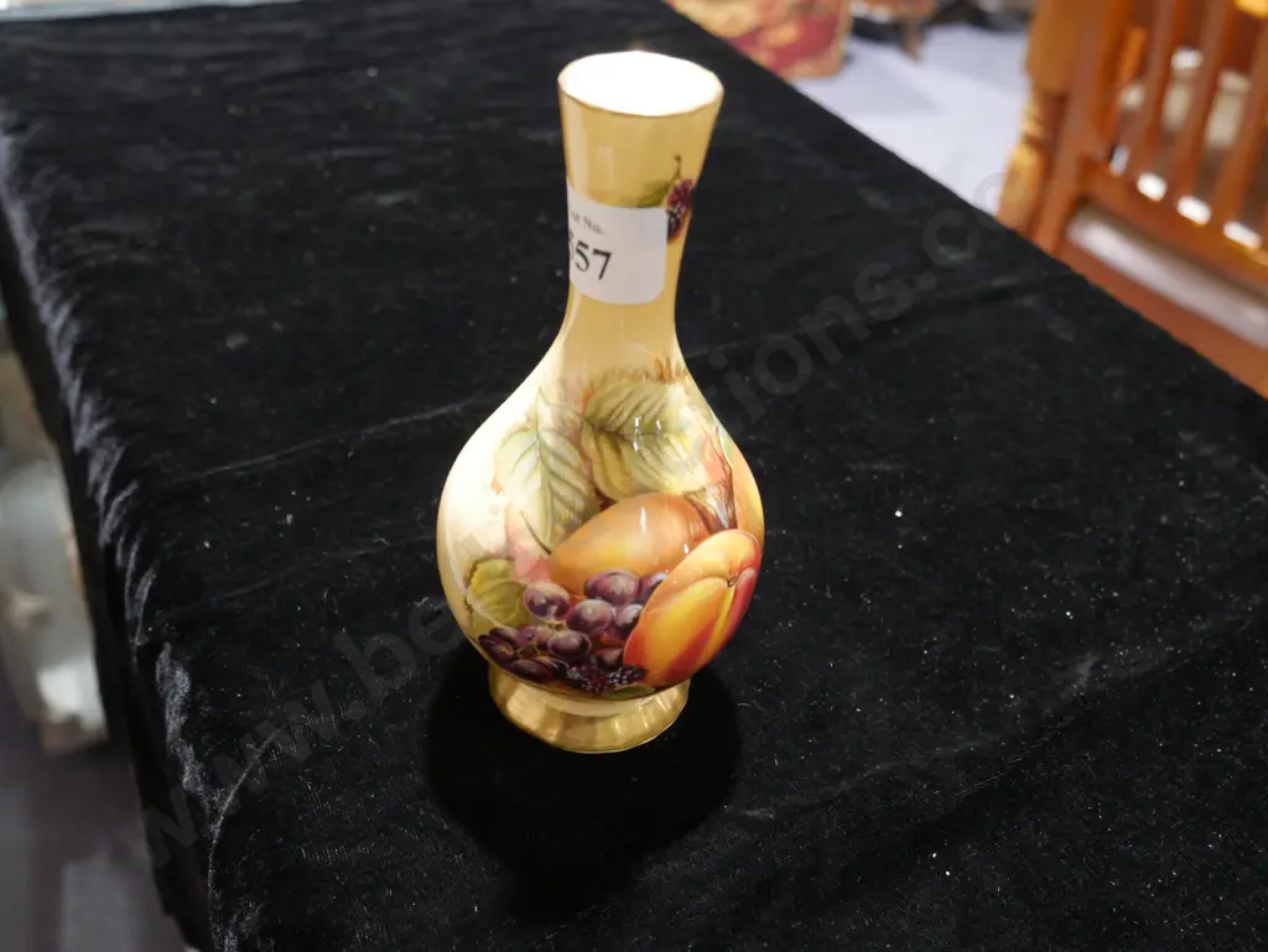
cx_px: 634
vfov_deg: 41.8
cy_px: 476
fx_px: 1246
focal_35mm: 34
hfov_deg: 53.9
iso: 1600
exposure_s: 1/60
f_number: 4
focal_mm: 17
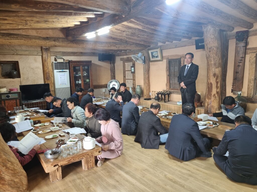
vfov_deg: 53.1
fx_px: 193
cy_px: 96
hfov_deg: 67.3
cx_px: 128
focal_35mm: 26
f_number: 1.8
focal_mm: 5.4
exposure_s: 1/40
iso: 250
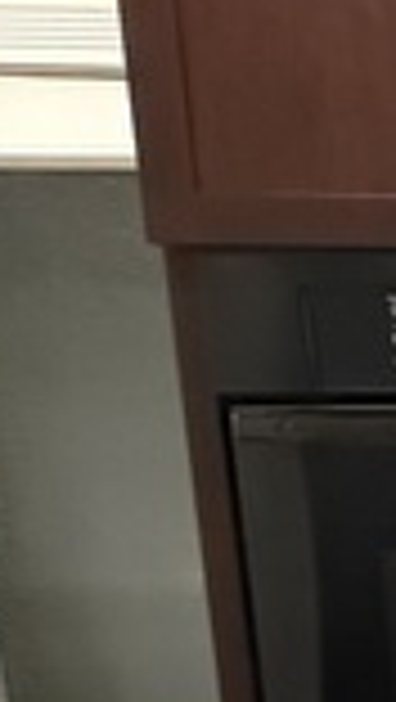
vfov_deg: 31.9
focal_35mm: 65
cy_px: 508
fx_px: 1211
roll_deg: -0.7
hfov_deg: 10.3
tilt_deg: -7.8
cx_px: 1294
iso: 1250
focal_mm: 2.22
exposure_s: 1/60
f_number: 2.2
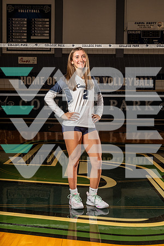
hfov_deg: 27.0
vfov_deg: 39.6
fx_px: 342
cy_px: 123
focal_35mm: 50
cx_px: 82
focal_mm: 50
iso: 640
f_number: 11
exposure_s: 1/250
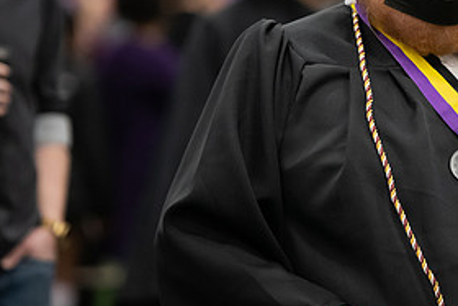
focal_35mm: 352
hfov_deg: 5.8
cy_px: 45
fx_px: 4480
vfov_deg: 3.9
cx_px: 471
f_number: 3.2
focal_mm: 170
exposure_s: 1/200
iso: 3200
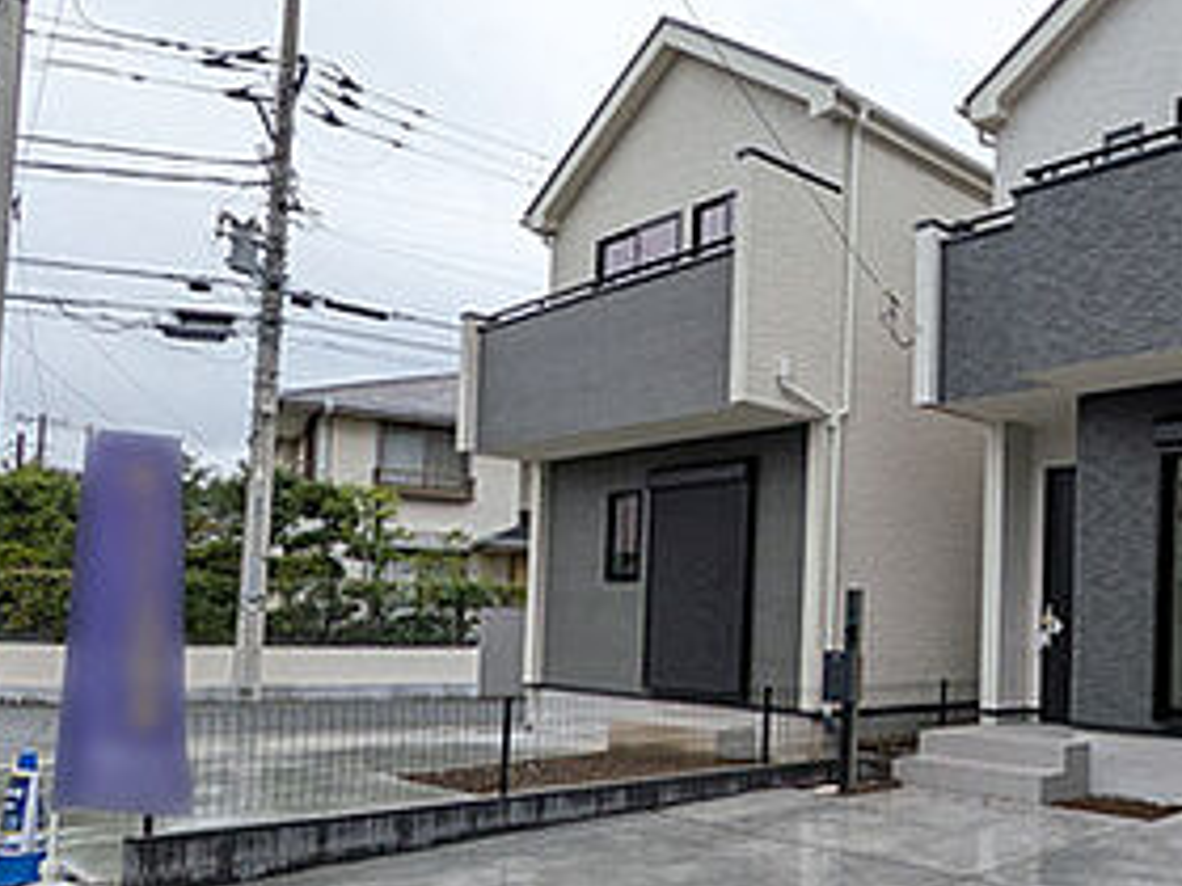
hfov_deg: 51.2
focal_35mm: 31
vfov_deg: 44.8
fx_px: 1059
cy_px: 593
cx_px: 1076
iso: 50
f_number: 2.2
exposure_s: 1/764
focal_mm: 1.83
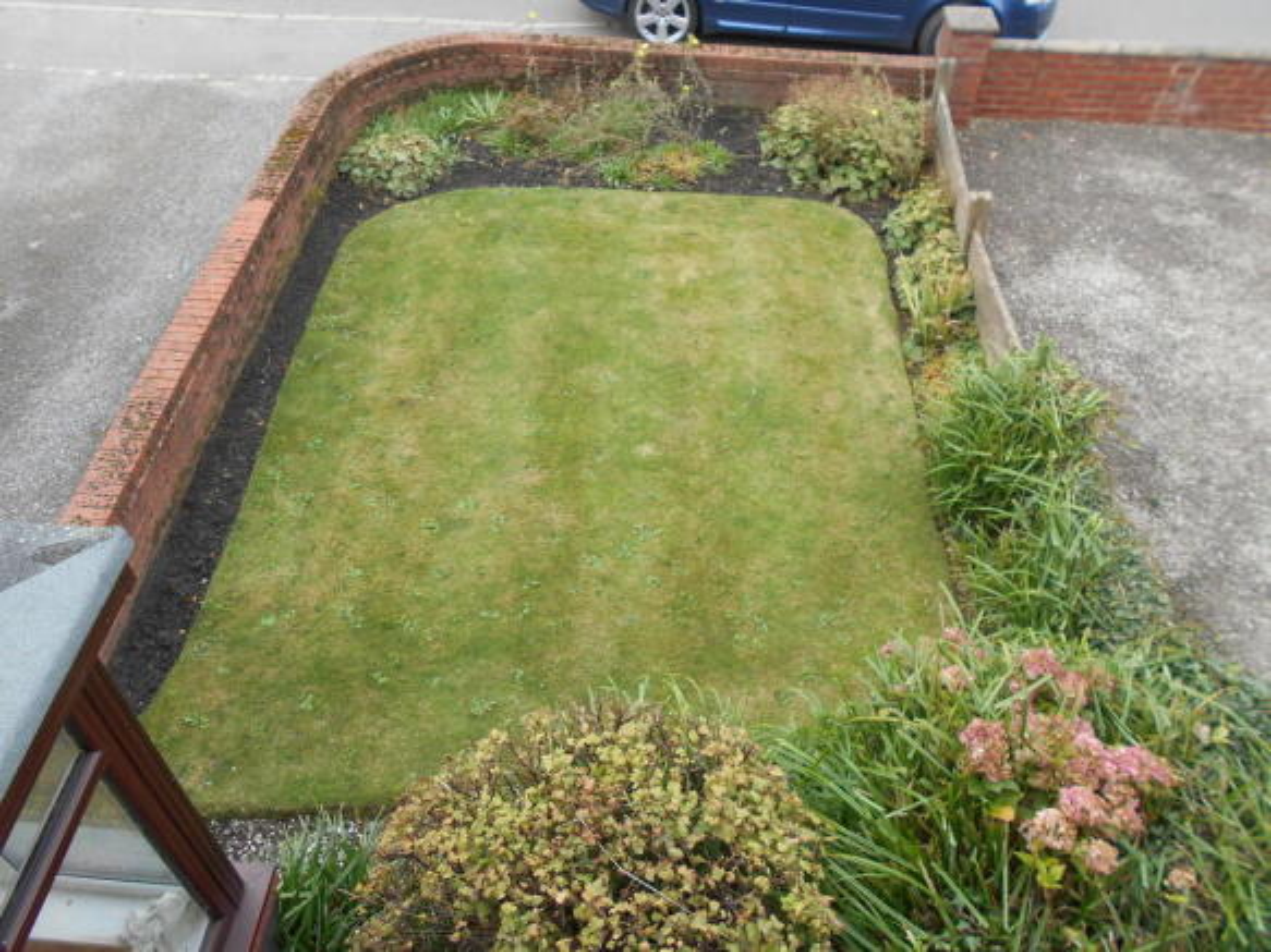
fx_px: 954
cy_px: 476
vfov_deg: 53.0
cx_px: 636
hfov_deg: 67.3
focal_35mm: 26
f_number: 3.2
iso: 80
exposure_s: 1/100
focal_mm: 4.6
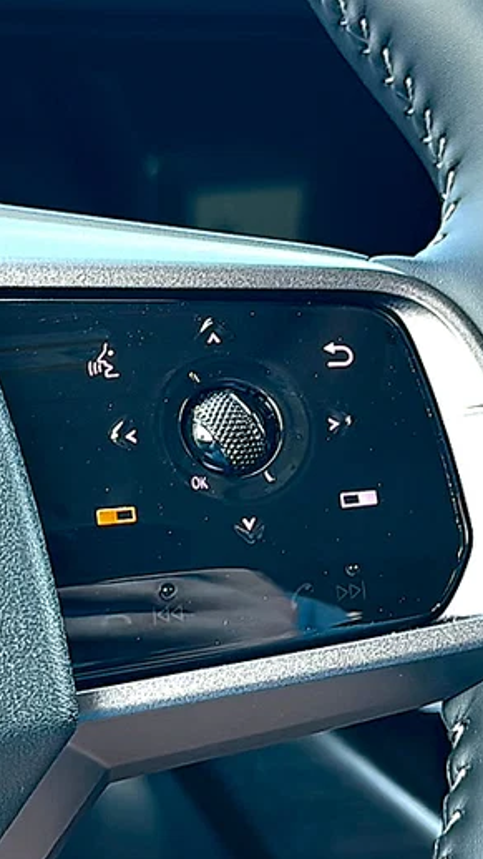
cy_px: 434
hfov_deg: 19.4
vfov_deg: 33.8
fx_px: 1411
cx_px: 261
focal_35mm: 62
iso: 64
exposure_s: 1/107
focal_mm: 6.86
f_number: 1.78
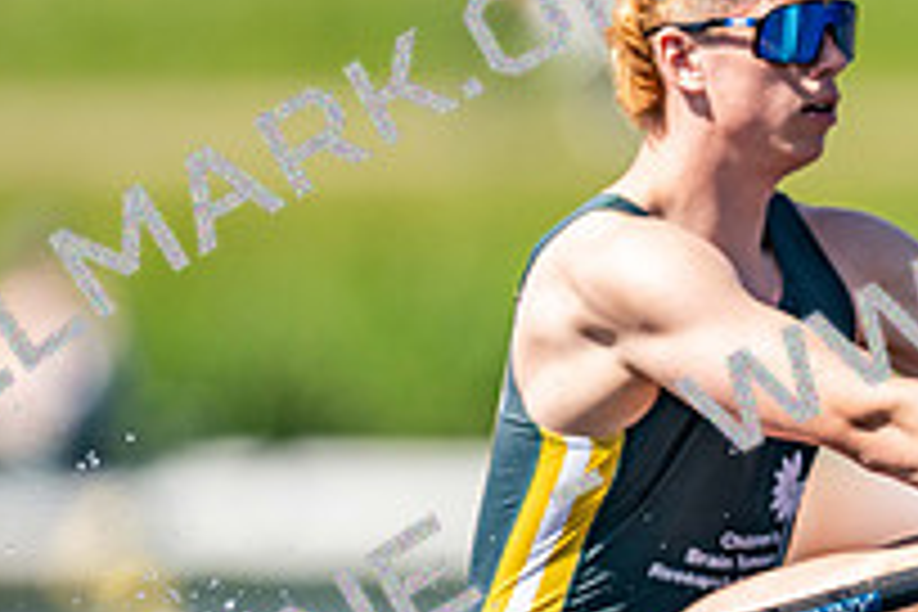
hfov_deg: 1.2
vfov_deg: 0.8
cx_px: 1233
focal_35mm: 1706
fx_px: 43500
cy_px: 466
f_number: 4
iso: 320
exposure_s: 1/2500
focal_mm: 600
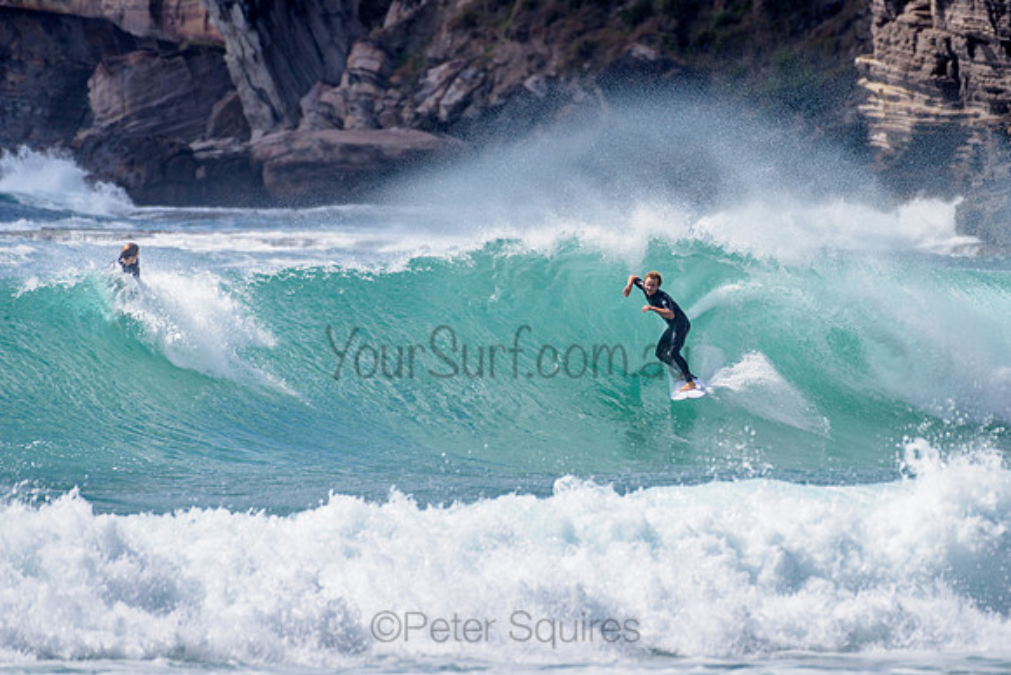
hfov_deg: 3.4
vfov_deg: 2.2
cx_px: 616
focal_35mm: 613
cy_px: 299
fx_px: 17221
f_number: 5.6
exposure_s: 1/2000
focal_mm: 500
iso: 100
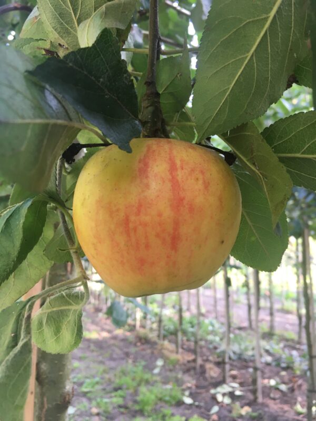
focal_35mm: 29
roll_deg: +1.7
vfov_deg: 61.7
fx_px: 353
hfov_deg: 48.2
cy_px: 210
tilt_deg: +6.6
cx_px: 158
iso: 32
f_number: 2.2
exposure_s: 1/33
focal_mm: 4.15
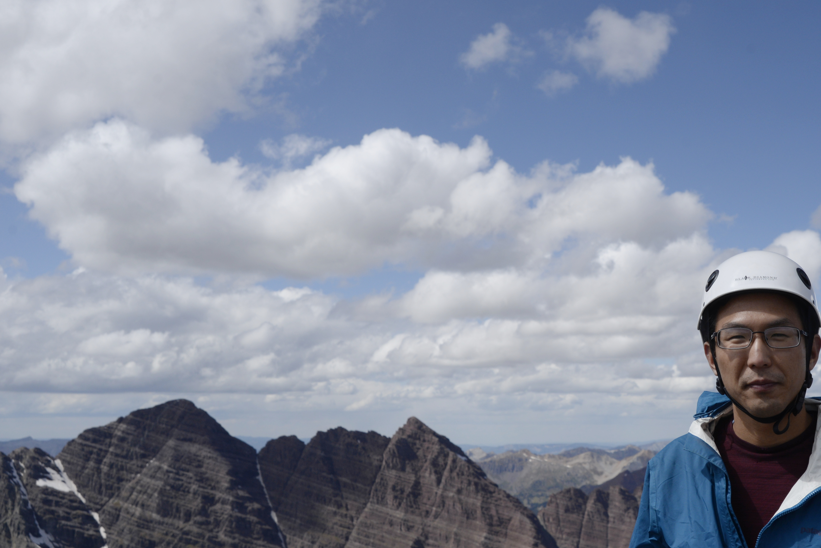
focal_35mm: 54
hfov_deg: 36.1
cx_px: 605
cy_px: 324
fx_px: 1232
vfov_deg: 25.0
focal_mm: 34
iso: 320
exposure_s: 1/1250
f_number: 10
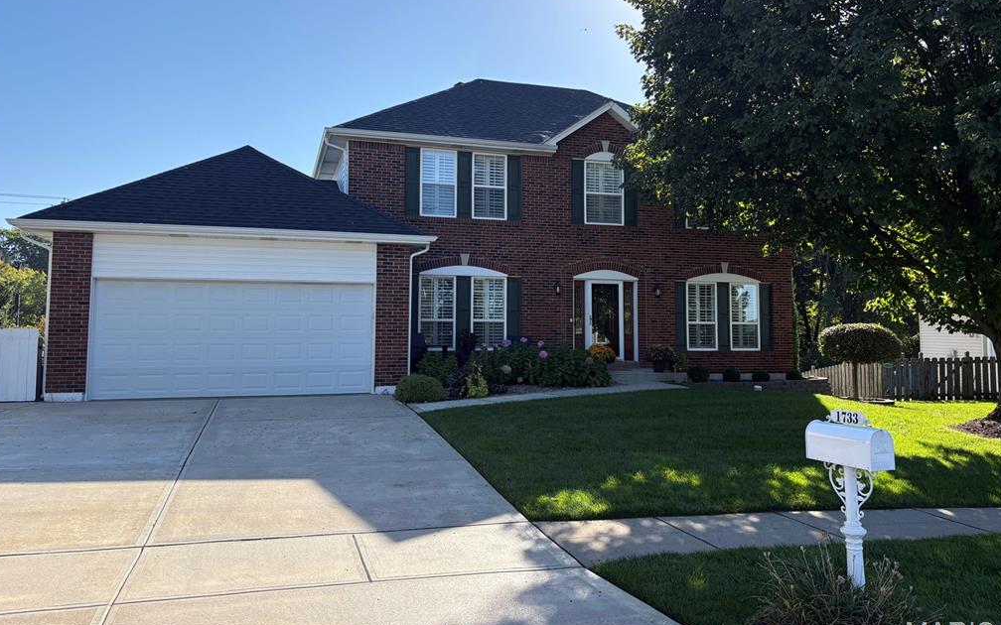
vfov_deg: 44.4
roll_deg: +0.3
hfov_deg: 66.5
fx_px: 764
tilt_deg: +3.8
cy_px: 273
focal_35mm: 28
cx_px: 497
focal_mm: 5.96
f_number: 1.6
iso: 50
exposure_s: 1/2538
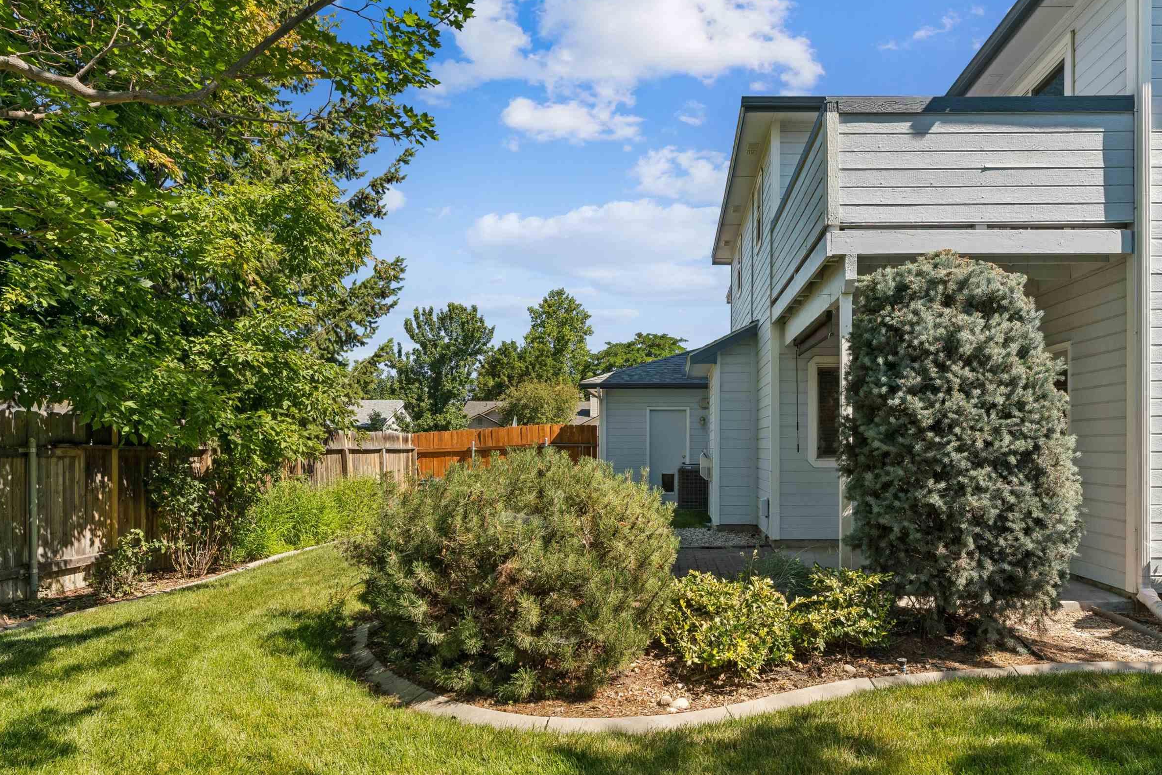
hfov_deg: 75.5
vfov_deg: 54.8
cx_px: 671
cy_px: 442
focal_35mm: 23
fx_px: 744
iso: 400
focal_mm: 17.8
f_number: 13
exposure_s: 1/200
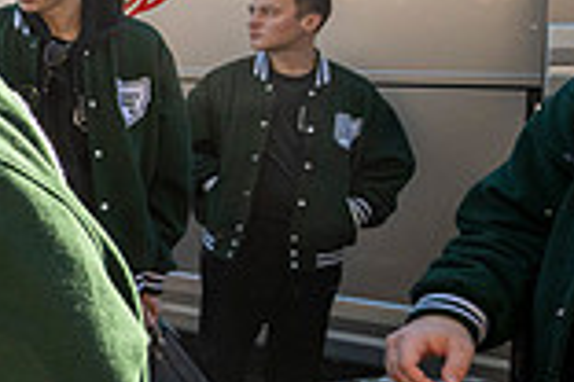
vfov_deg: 25.6
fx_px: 829
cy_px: 79
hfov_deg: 23.3
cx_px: -419
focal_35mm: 52
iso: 1250
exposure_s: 1/2000
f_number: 5
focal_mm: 14
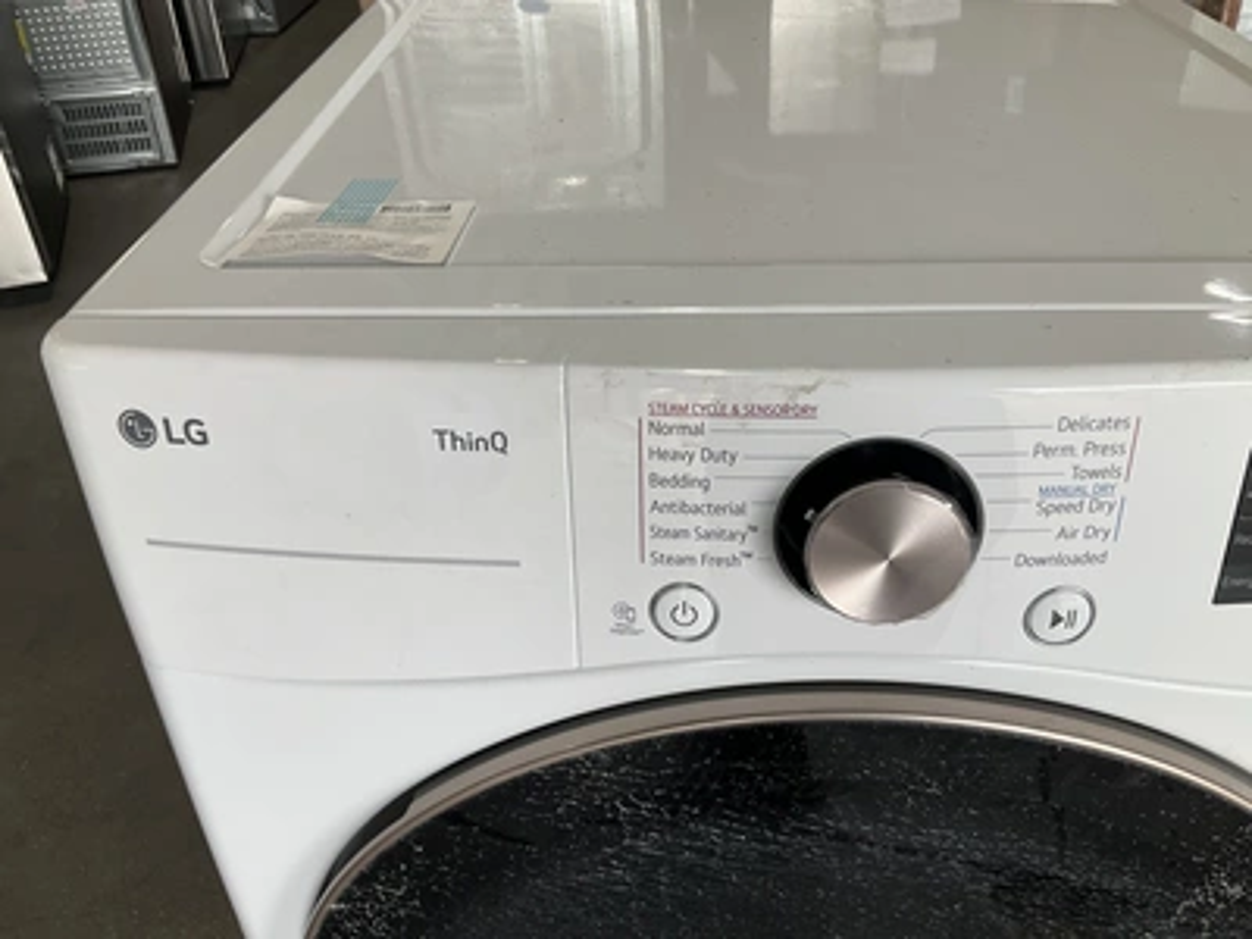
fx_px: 1049
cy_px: 470
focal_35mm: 29
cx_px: 626
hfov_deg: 61.7
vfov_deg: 48.2
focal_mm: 3
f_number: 1.8
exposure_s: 1/122
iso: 16
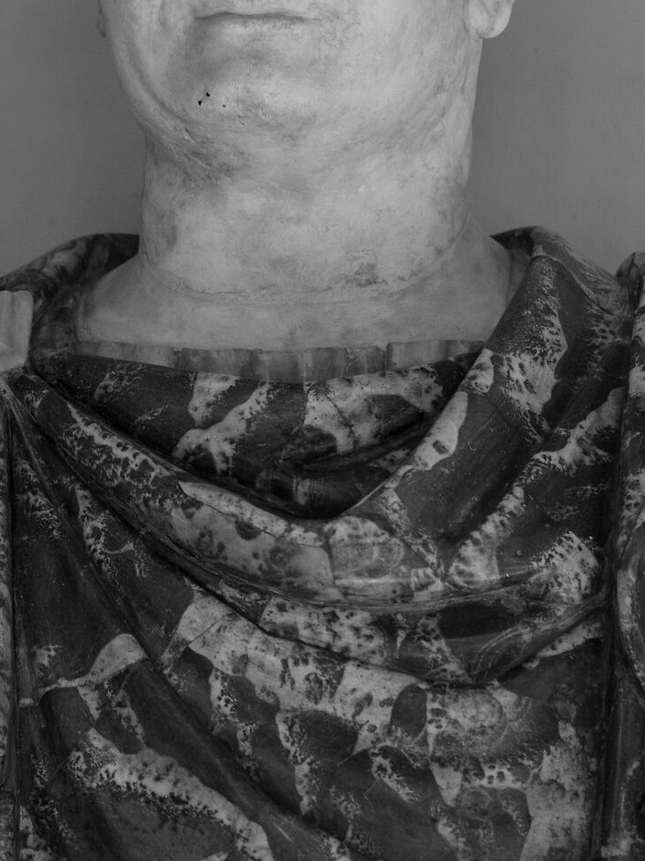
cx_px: 222
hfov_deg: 6.9
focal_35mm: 214
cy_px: 334
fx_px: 5317
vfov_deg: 9.2
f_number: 1.7
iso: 200
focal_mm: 43
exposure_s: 1/200
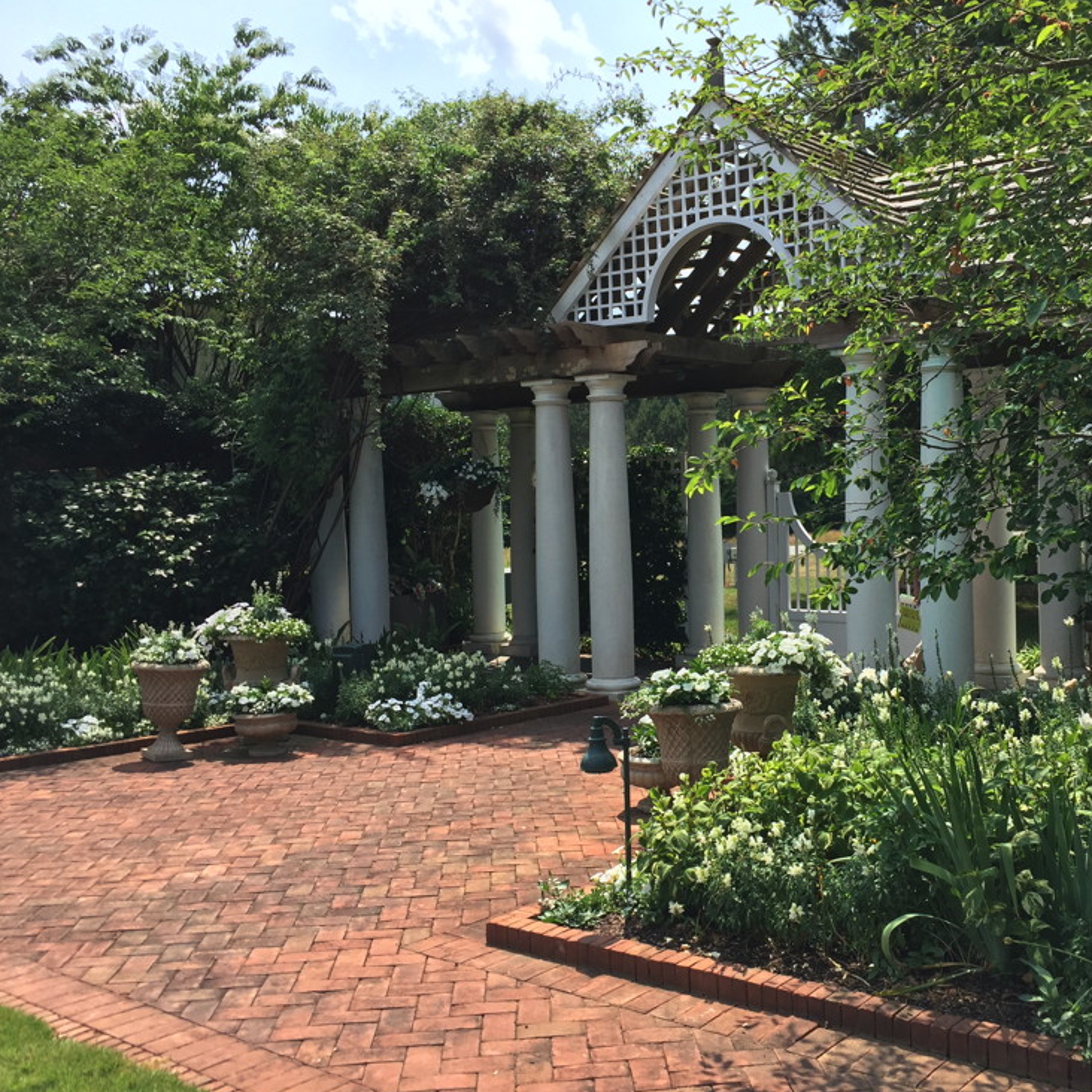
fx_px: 1249
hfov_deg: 46.5
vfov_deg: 47.2
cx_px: 722
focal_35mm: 35
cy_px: 546
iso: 32
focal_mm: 4.15
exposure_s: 1/1130
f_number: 2.2
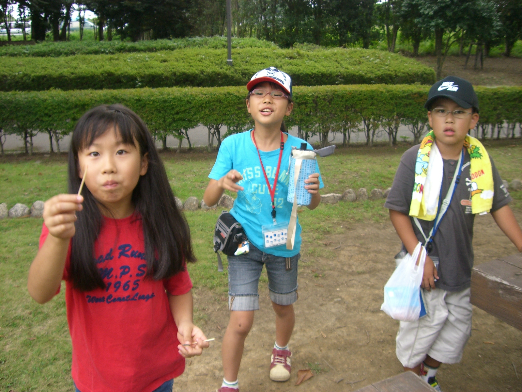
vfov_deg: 37.7
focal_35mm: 38
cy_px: 196
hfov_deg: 49.0
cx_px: 261
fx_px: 573
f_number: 2.7
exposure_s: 1/160
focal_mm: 6.2
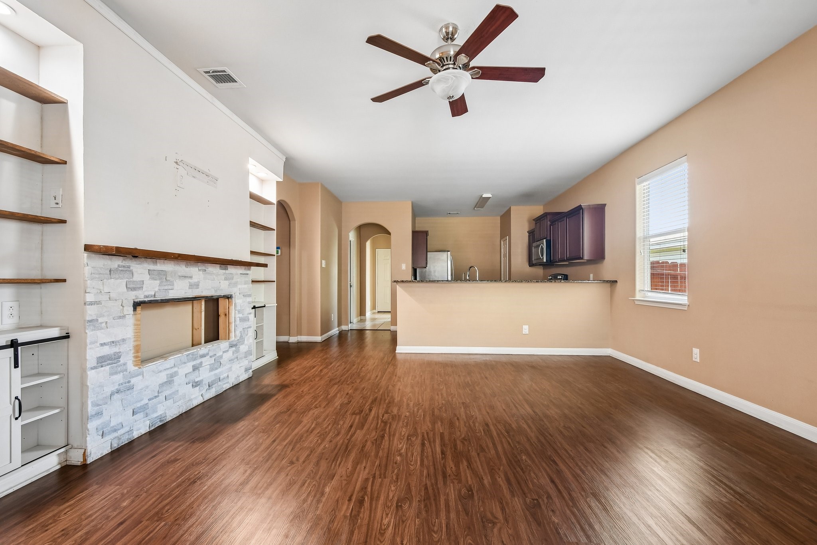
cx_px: 408
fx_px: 340
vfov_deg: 77.3
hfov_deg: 100.4
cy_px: 272
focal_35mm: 15
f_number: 6.3
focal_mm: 10
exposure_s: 1/6
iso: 400
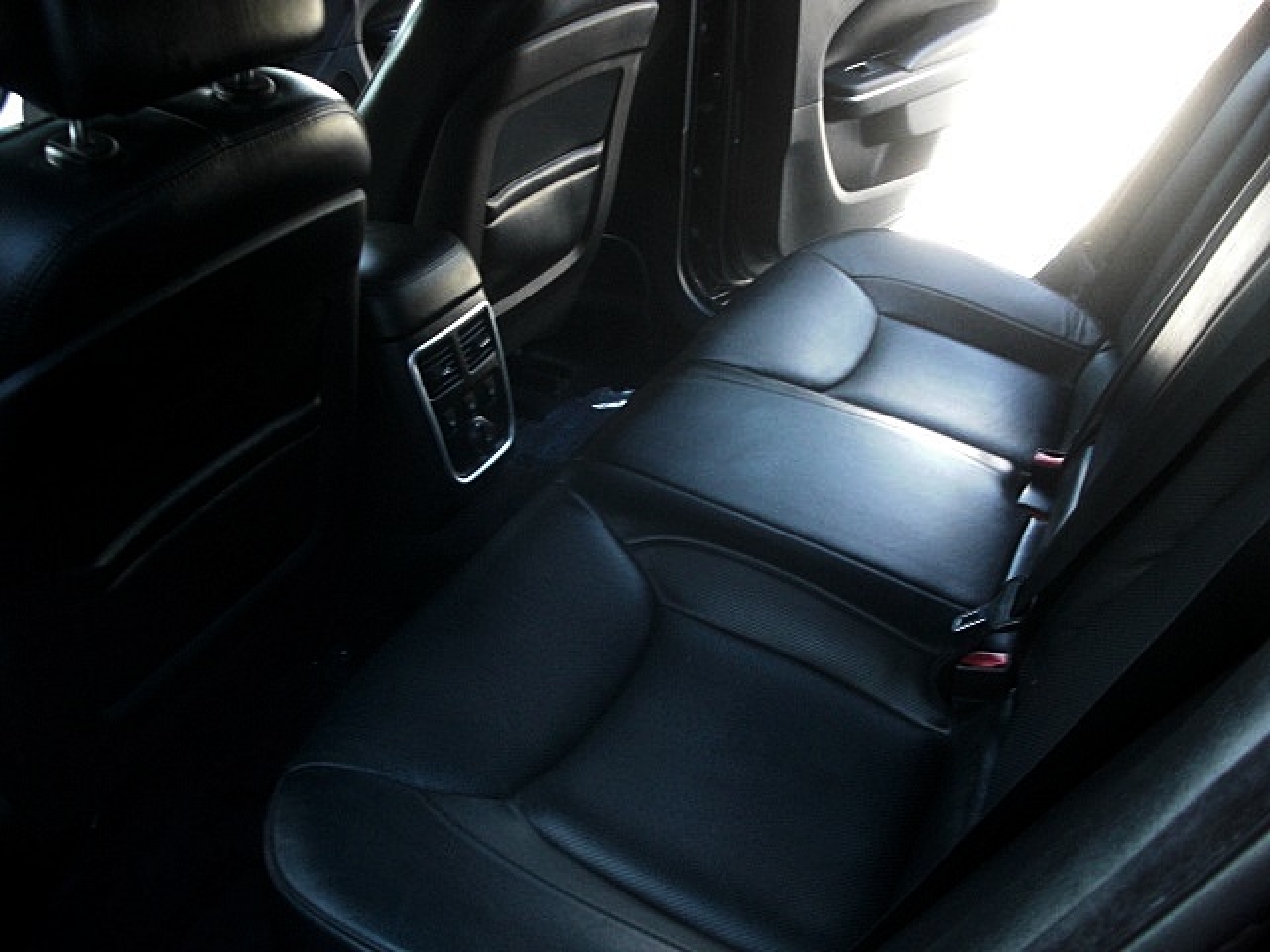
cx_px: 635
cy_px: 476
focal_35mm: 36
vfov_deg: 39.7
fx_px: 1321
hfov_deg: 51.4
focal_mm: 6.3
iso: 400
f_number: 2.8
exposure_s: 1/100
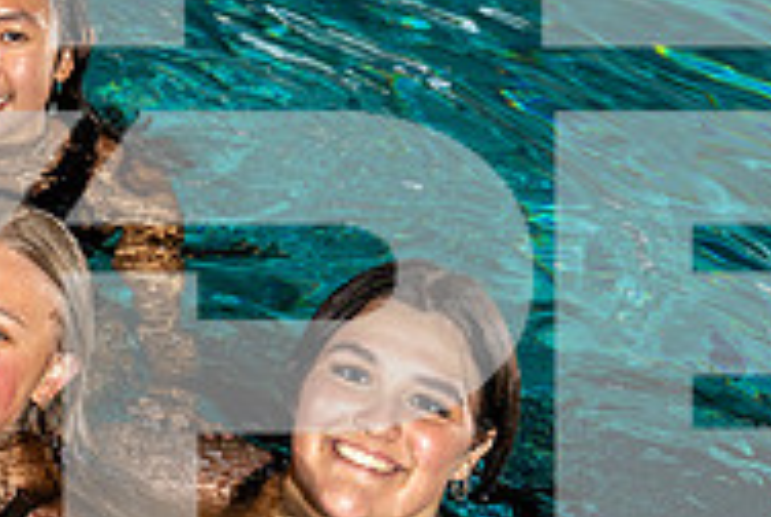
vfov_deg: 8.9
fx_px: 3303
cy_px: 330
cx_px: -16
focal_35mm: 154
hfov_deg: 13.1
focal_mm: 50
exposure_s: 1/250
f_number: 4
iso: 100
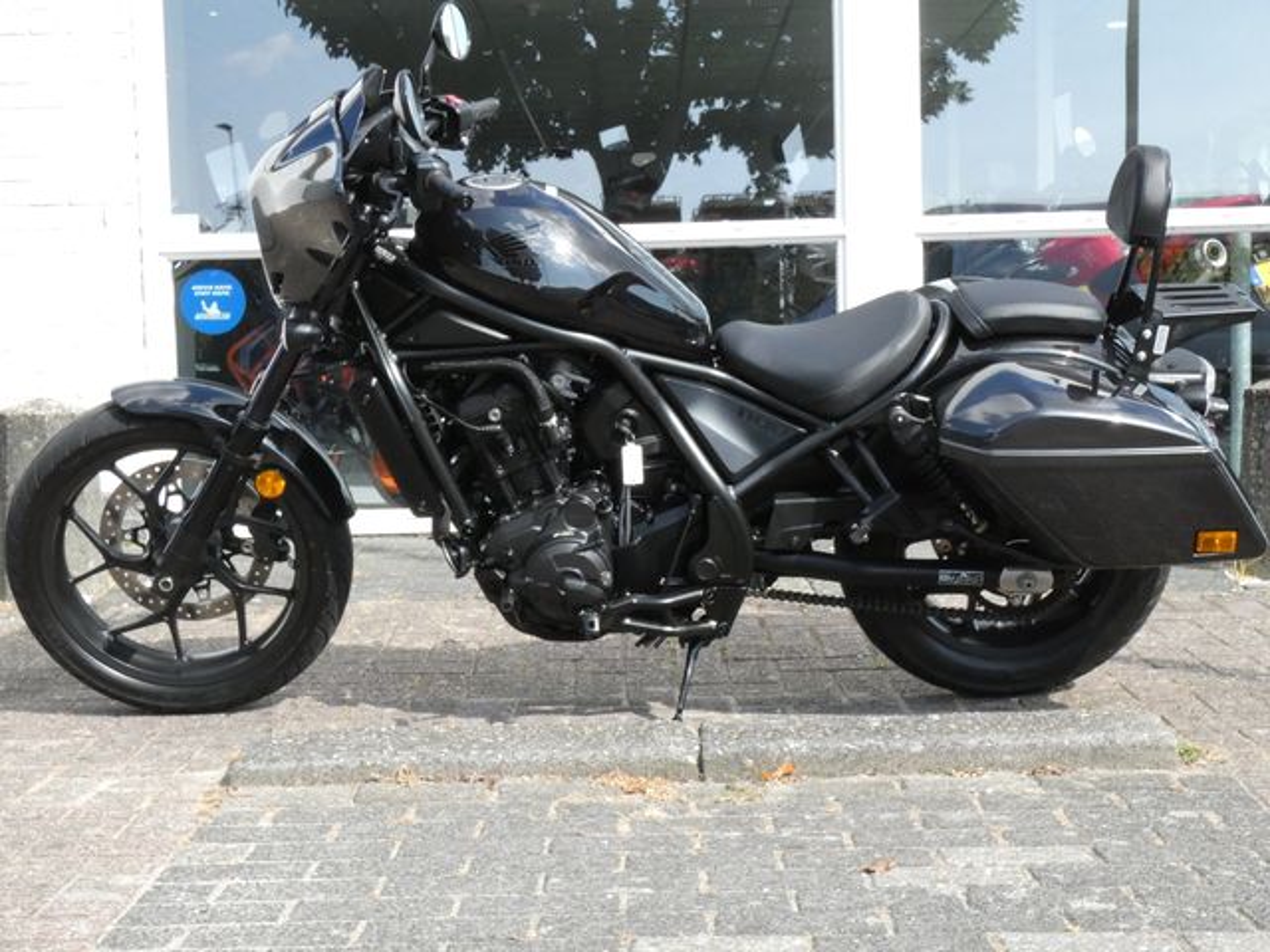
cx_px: 635
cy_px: 476
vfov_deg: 26.6
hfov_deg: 34.9
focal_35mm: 55
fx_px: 2018
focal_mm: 9.9
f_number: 5.6
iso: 800
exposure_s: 1/800
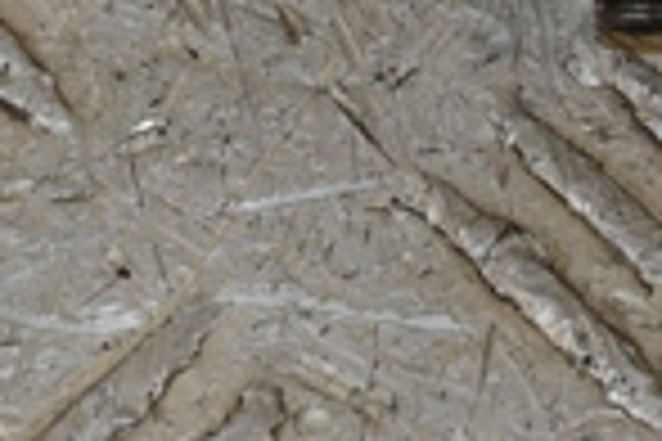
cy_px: -414
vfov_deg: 2.8
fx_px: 8995
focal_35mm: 489
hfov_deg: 4.2
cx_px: 671
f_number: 7.1
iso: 800
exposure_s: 1/200
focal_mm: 75
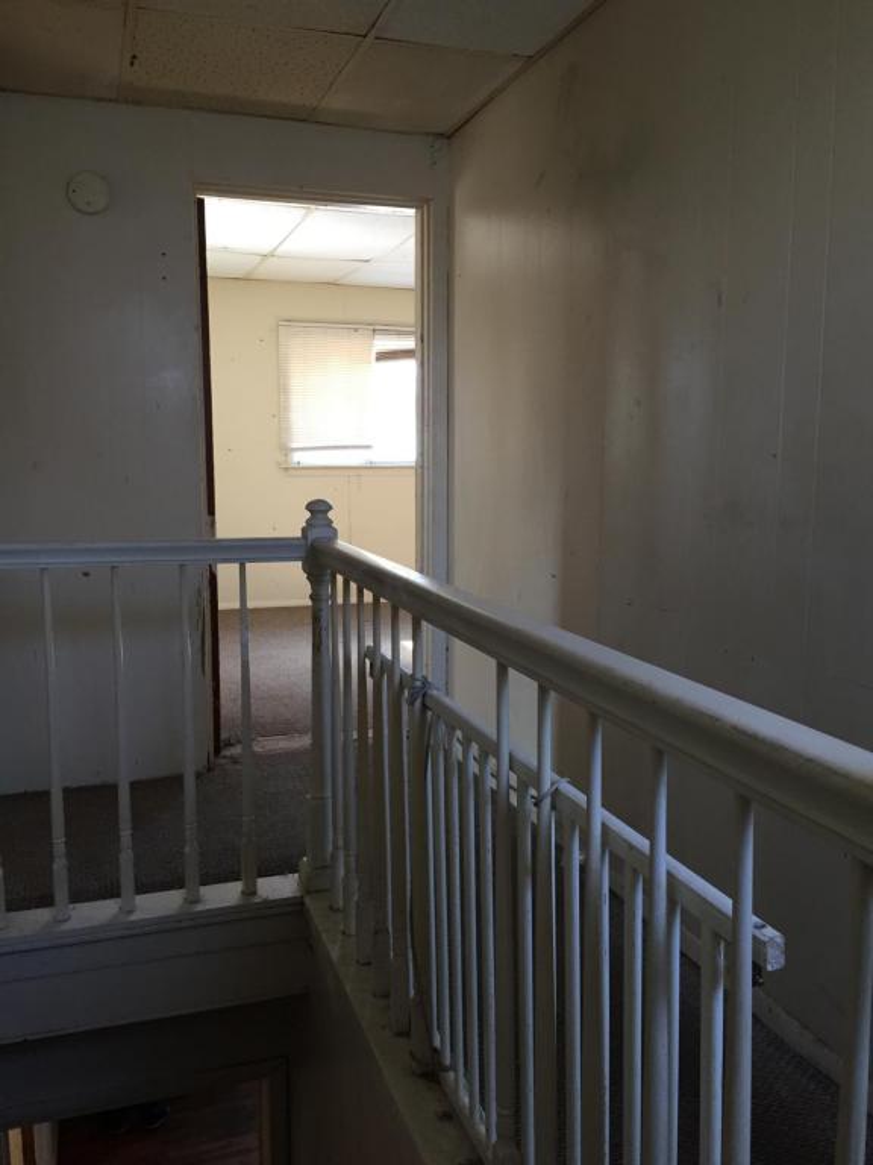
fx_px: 975
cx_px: 436
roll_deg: +0.2
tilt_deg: -8.6
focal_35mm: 29
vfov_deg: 61.7
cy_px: 582
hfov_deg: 48.2
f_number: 2.2
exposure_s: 1/30
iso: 50
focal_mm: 4.15
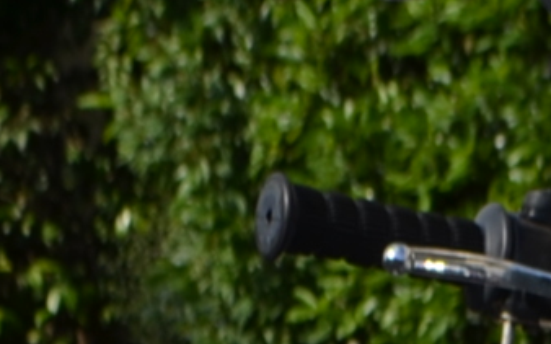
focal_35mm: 467
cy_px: 1234
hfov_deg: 4.5
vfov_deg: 2.7
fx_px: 7010
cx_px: 248
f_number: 8
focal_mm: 42
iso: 100
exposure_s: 1/250
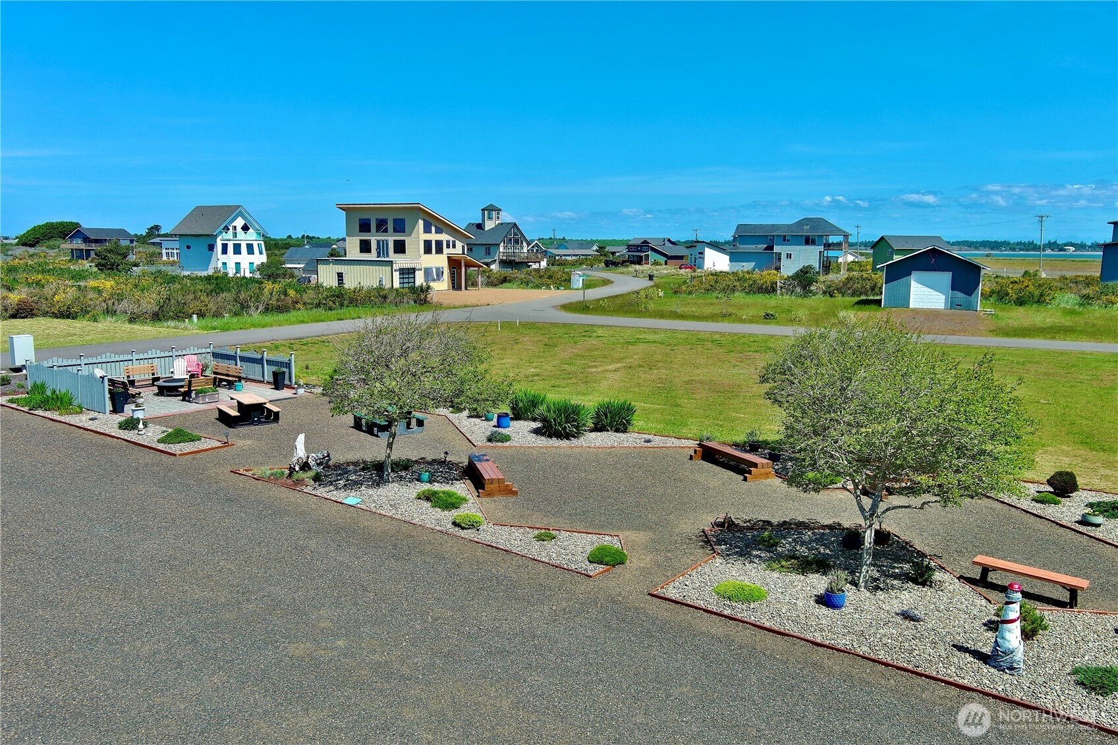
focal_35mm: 29
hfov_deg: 63.7
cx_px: 559
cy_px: 372
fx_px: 900
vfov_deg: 45.0
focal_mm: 10.57
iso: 100
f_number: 2.8
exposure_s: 1/1264
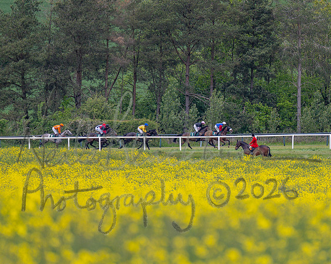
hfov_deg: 3.3
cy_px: 151
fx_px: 5773
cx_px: 199
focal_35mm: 590
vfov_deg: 2.6
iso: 200
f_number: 2.8
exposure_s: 1/1600
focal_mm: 200
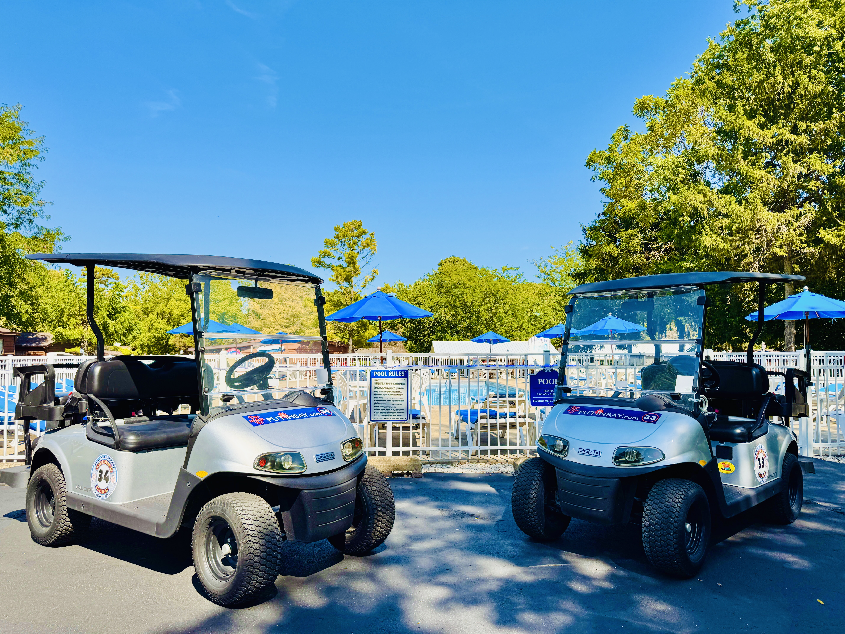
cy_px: 317
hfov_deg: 71.6
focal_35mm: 24
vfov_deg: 56.8
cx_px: 422
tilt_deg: +3.7
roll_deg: +0.0
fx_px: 586
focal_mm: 6.76
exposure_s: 1/4049
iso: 80
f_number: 1.78
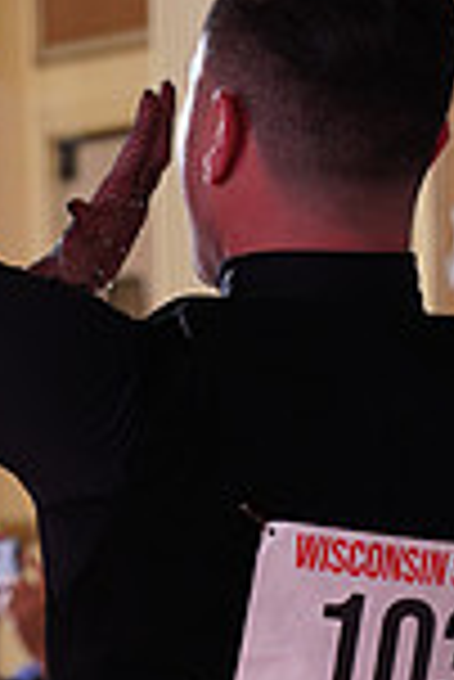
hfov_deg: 3.4
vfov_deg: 5.0
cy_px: 1211
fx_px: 7605
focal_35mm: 403
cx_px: 119
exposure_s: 1/200
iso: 1600
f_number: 6.3
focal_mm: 105
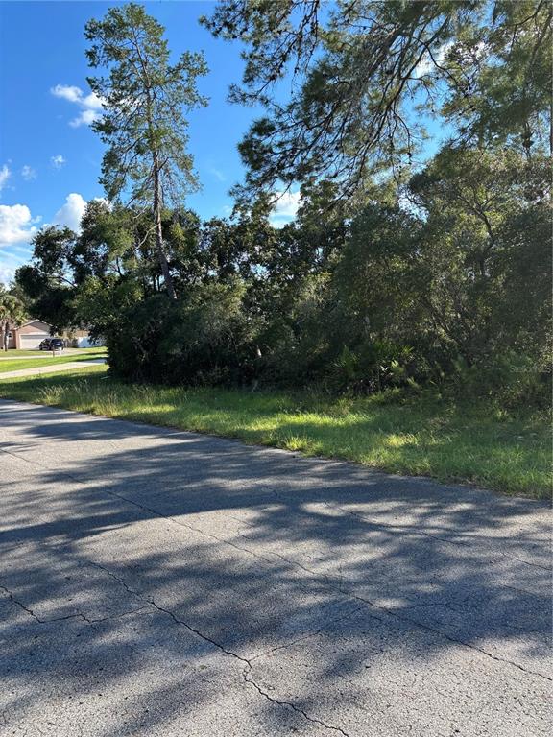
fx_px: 554
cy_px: 368
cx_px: 276
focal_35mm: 26
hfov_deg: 53.1
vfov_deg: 67.3
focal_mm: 5.96
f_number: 1.6
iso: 50
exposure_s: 1/997
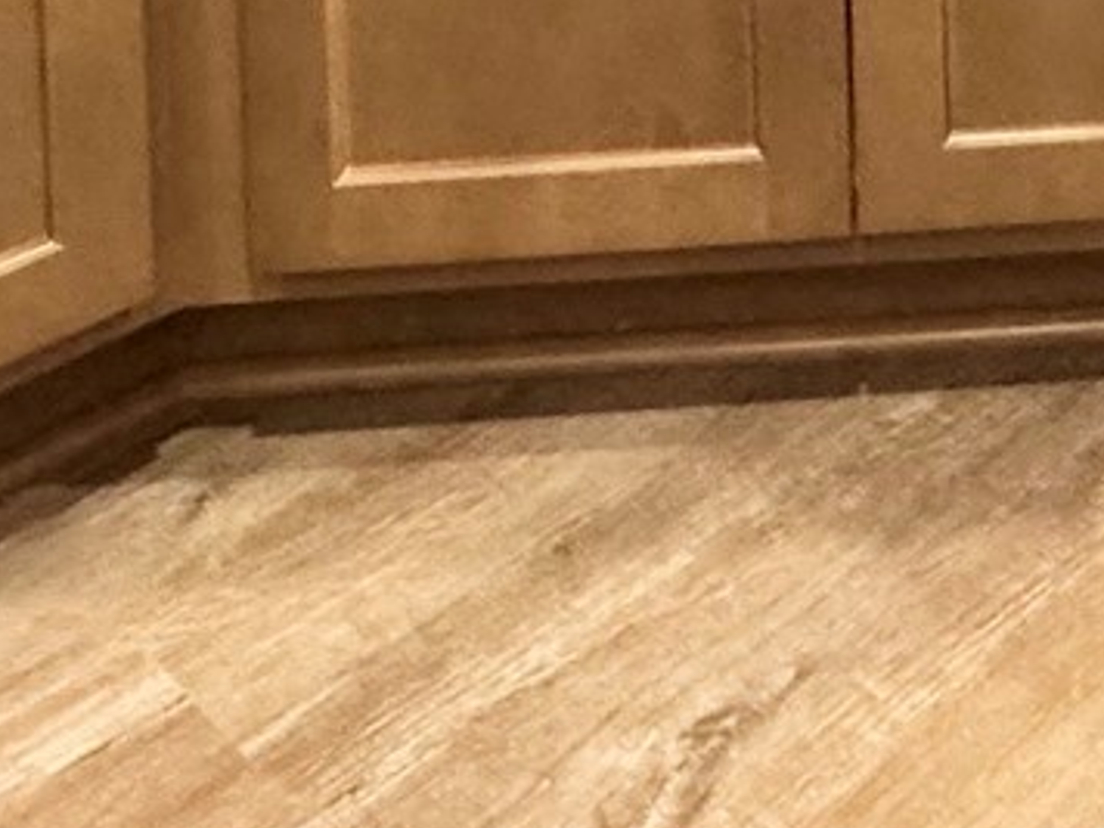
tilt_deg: -1.1
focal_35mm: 63
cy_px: -788
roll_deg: +1.9
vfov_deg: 17.4
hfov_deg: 29.3
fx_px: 2009
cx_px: 1026
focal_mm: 2.22
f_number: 2.2
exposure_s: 1/60
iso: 400
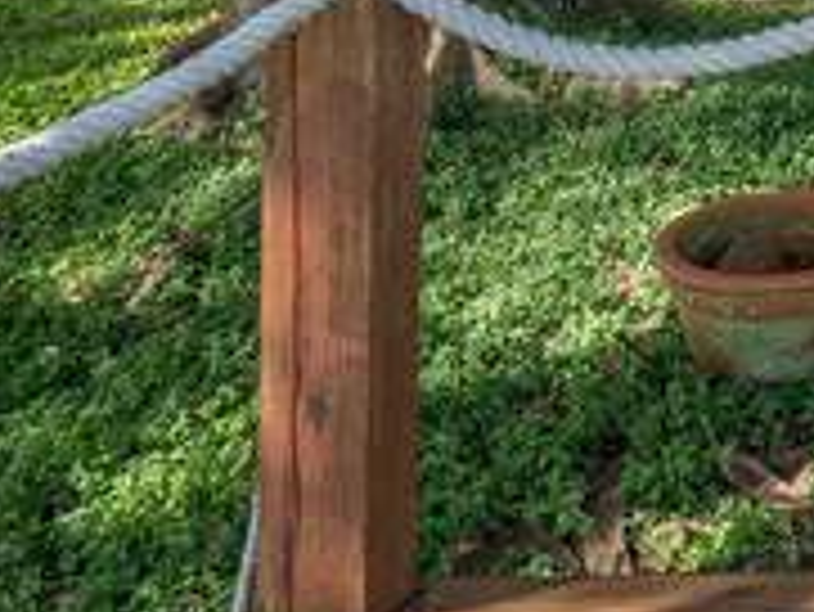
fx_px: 2000
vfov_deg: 15.7
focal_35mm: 85
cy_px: -371
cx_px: 1628
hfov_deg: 17.0
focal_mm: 20
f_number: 9
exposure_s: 1/125
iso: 400
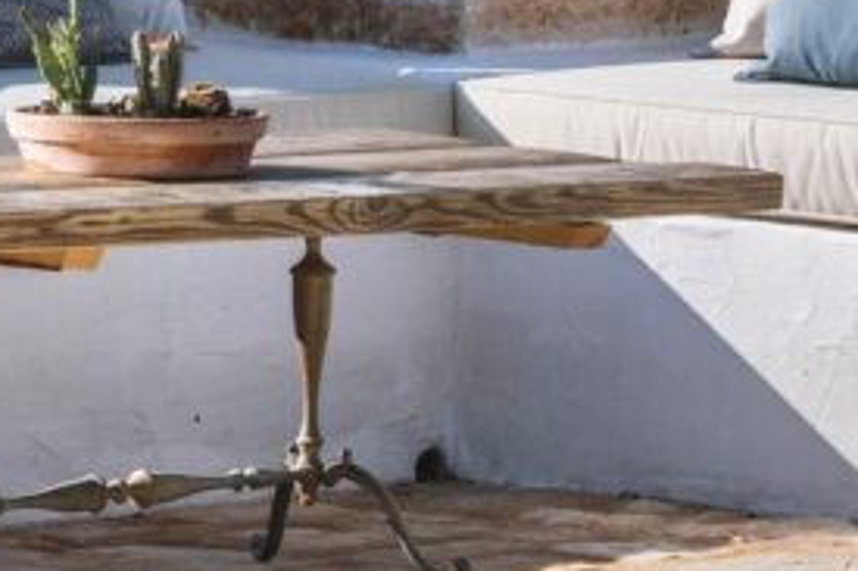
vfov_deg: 3.6
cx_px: 109
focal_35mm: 380
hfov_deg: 5.4
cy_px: -44
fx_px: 9051
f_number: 16
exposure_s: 1/500
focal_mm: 68
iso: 500
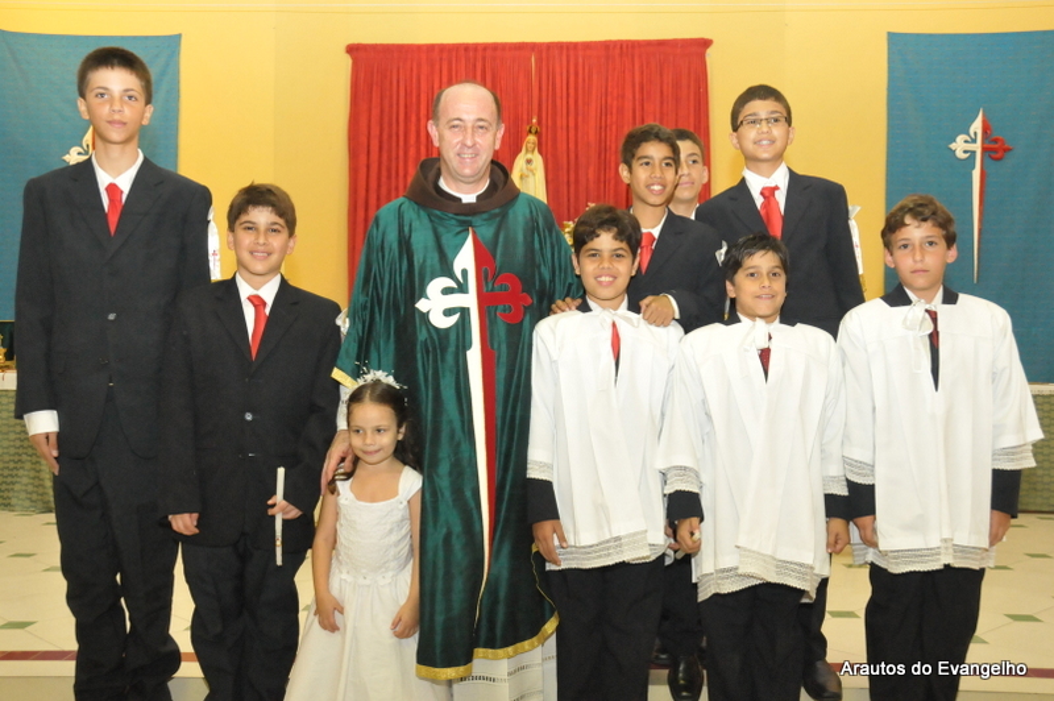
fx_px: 1053
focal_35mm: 36
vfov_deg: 36.8
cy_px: 350
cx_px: 527
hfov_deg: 53.2
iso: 3200
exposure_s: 1/80
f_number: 5
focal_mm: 24
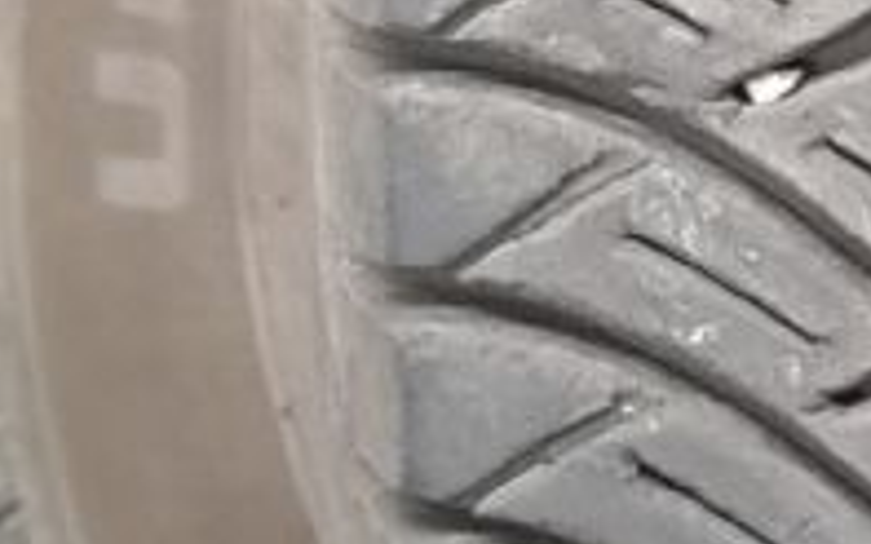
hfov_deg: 10.8
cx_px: 1514
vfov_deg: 7.0
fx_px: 4319
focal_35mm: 182
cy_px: -504
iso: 200
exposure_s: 1/50
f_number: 1.8
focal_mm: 3.98
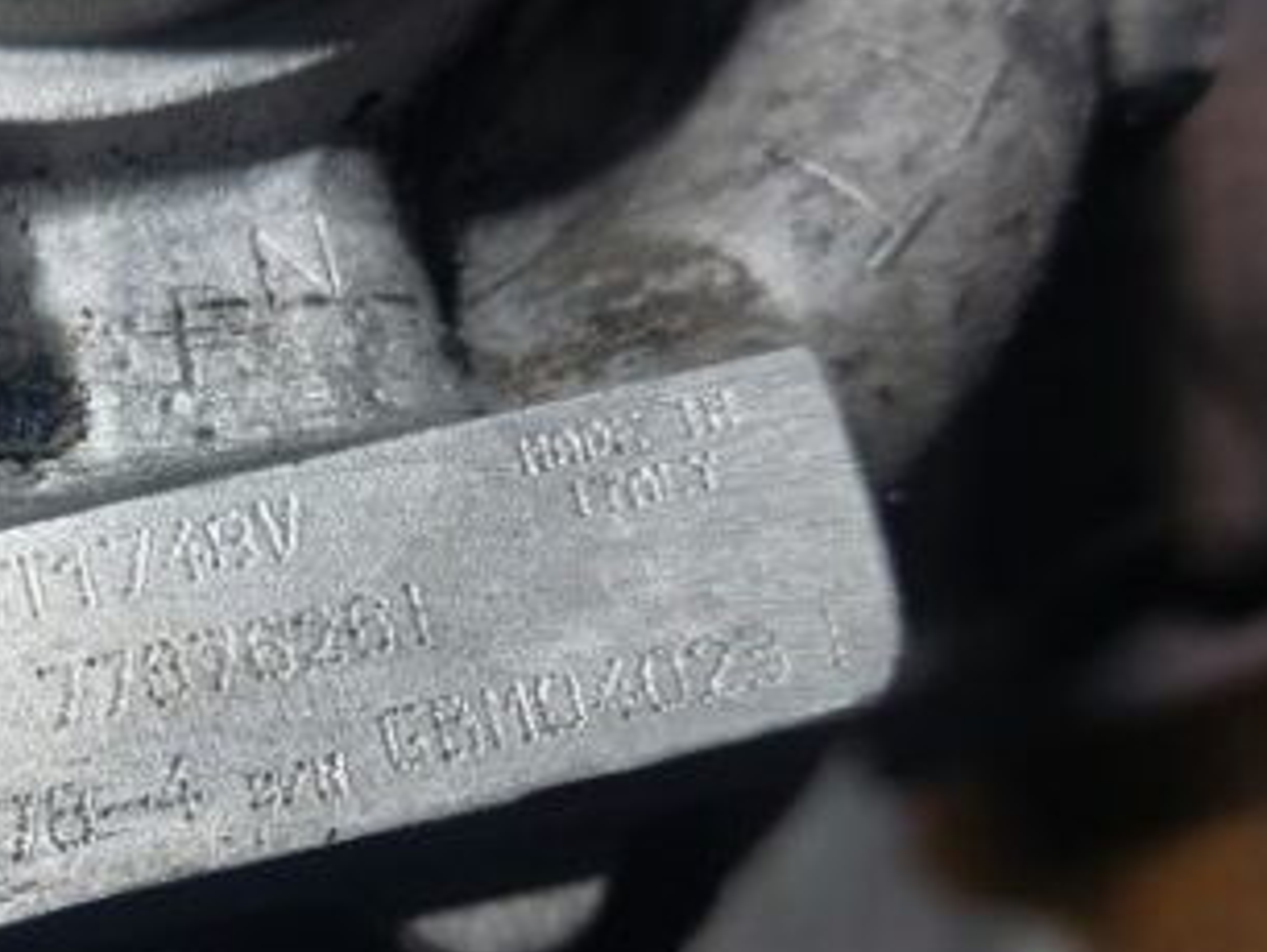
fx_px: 1795
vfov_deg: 29.6
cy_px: 588
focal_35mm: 49
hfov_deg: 37.2
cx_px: 215
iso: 80
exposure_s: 1/50
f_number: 1.8
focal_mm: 5.23
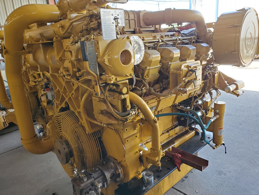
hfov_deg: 67.3
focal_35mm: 26
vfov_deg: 53.1
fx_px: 195
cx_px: 130
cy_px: 98
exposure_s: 1/101
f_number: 2.4
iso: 125
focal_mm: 4.3
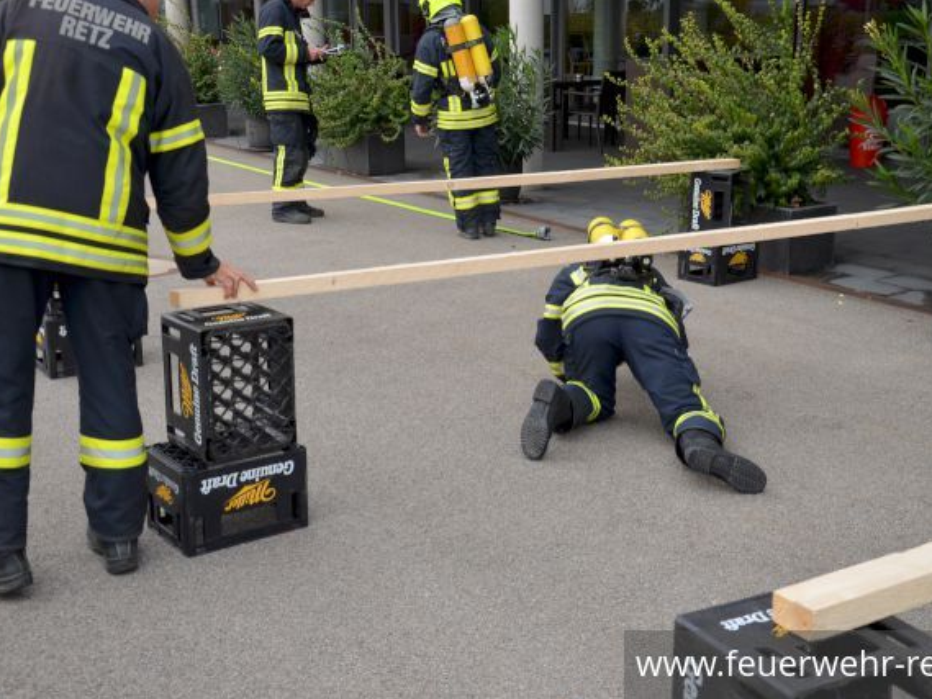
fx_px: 1239
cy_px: 349
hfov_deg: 41.2
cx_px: 486
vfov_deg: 31.5
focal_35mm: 46
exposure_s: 1/125
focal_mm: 28
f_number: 5.6
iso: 280
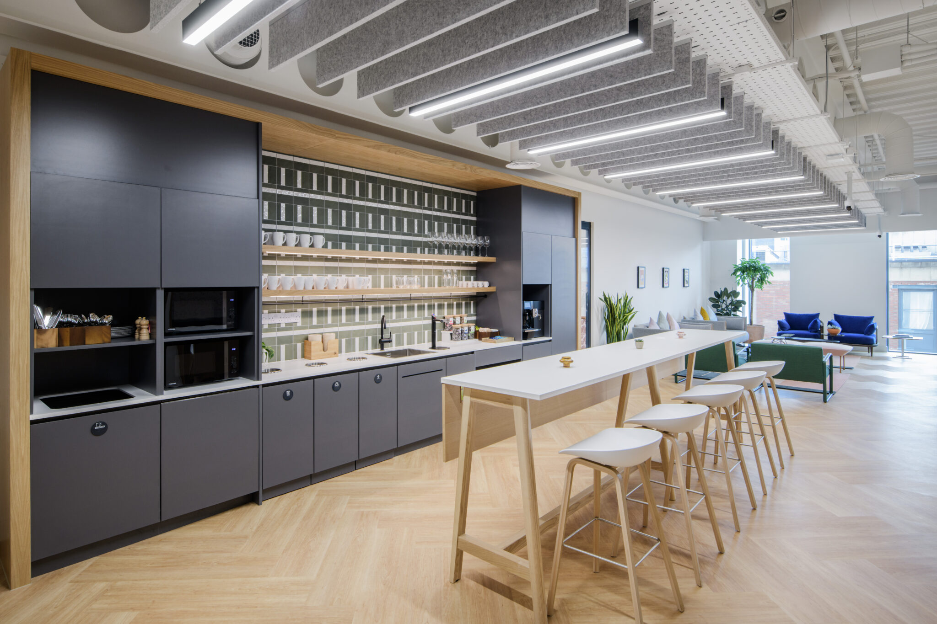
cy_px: 312
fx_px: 494
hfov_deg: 86.9
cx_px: 468
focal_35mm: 19
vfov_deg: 64.5
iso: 160
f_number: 10
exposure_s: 1/3
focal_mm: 19
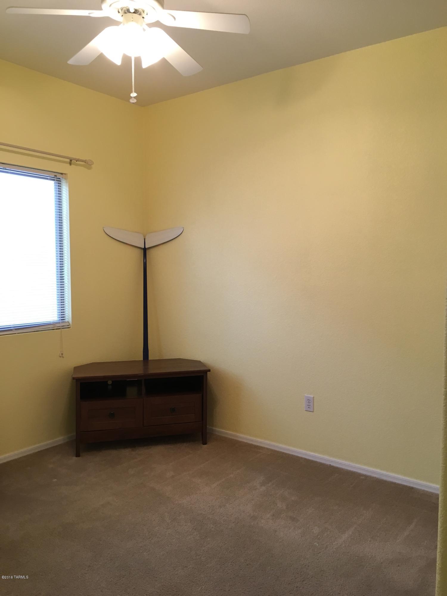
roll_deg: -0.8
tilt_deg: -3.1
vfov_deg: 61.7
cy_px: 298
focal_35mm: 29
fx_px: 499
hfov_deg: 48.2
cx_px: 224
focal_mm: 4.15
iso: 80
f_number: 2.2
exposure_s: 1/30
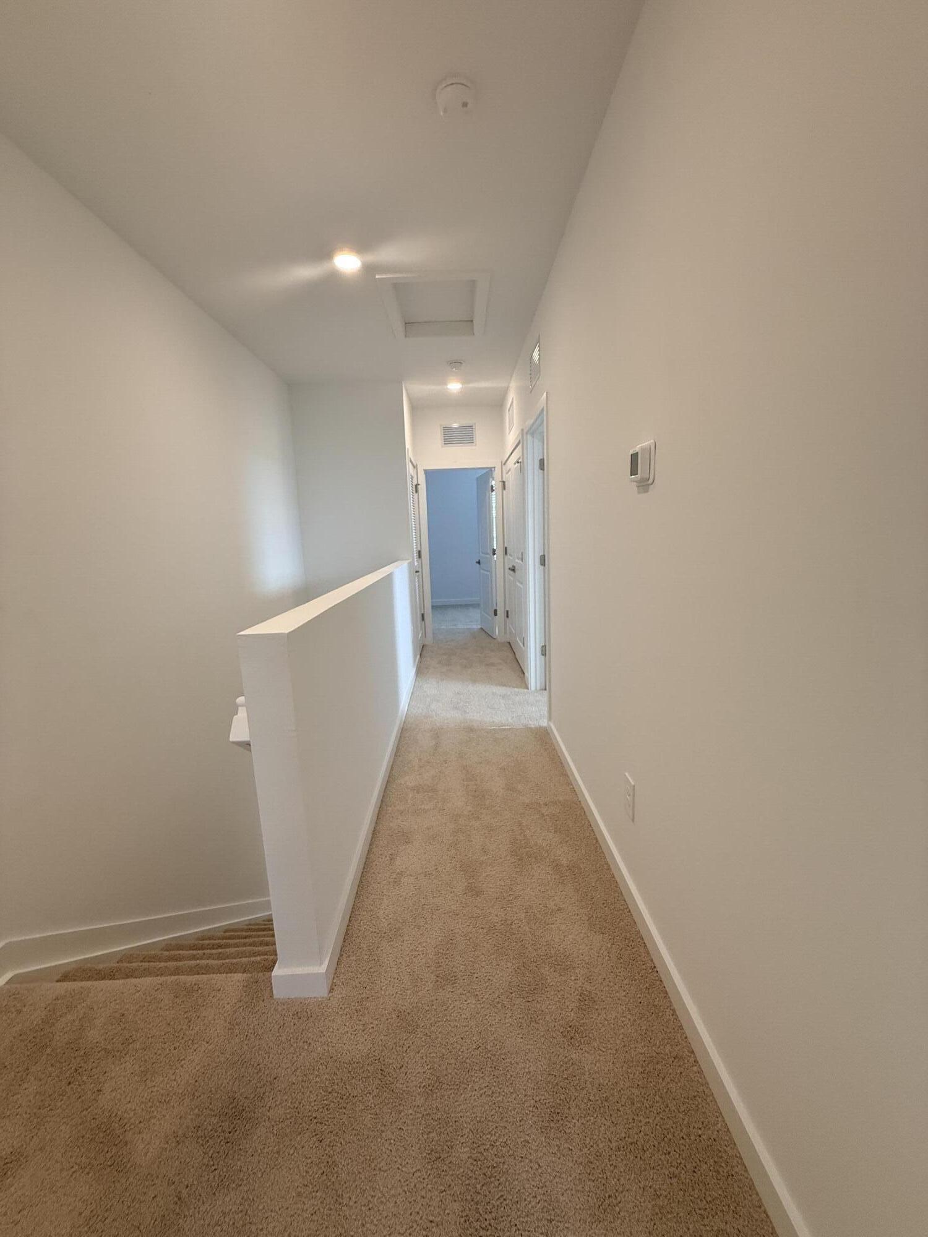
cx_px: 464
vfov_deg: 102.1
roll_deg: +1.4
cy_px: 618
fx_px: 500
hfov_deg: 85.7
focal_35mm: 14
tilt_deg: -9.2
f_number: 2.2
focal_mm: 2.22
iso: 160
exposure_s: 1/120
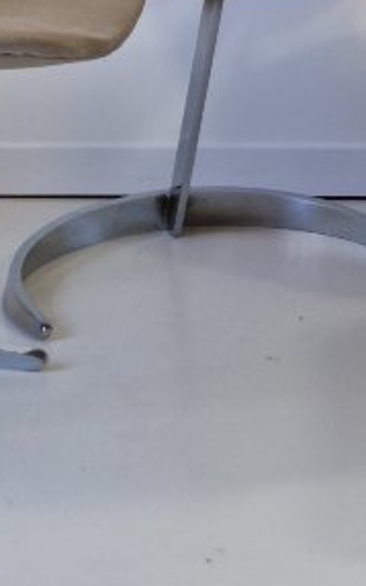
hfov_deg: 12.6
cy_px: -296
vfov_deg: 18.1
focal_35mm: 102
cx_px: 407
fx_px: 1630
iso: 50
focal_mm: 5.4
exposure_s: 1/100
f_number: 1.8
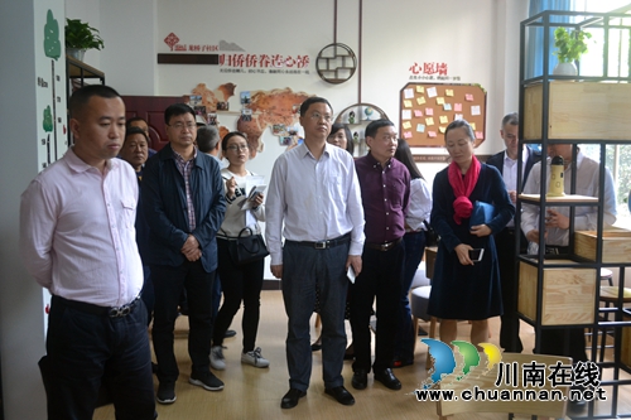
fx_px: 631
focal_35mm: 36
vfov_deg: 36.8
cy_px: 210
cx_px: 316
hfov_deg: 53.1
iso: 800
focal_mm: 24
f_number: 4
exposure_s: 1/50
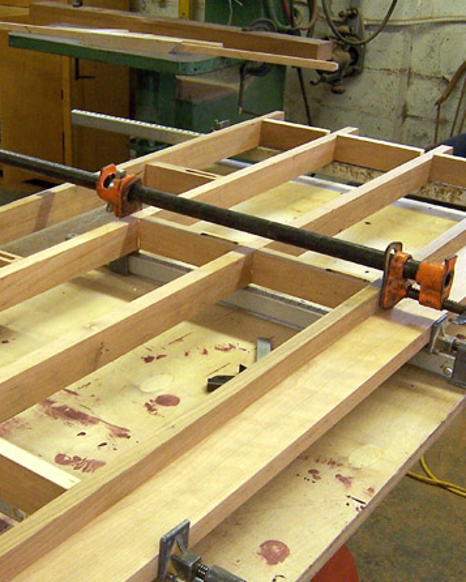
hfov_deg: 28.8
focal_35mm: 52
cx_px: 131
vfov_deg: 35.9
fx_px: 896
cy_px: 350
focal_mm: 5.5
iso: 140
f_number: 3.4
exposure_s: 1/30
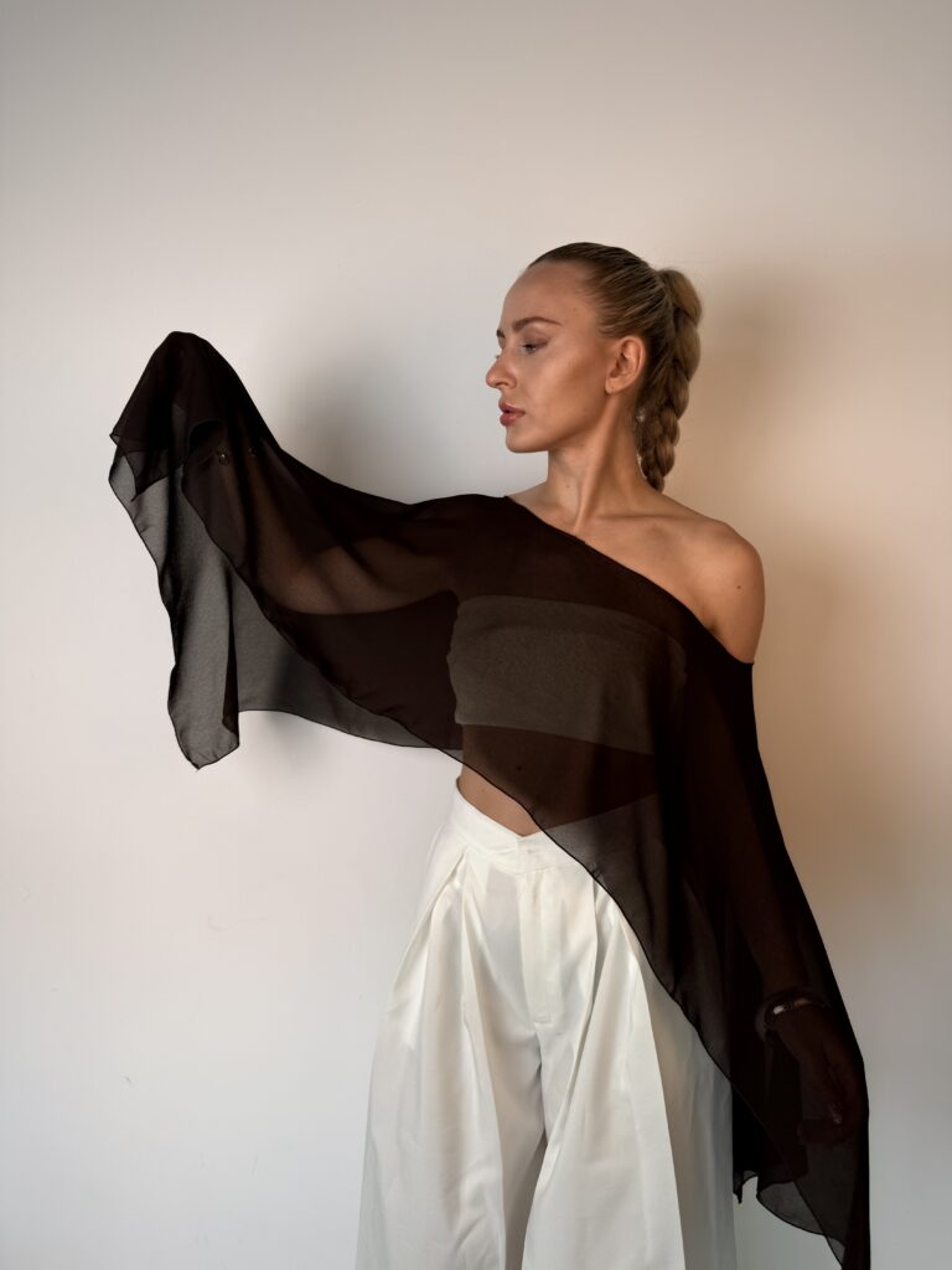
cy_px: 635
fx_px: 880
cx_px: 476
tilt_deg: -2.7
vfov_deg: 71.6
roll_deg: -0.9
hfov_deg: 56.8
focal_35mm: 24
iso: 80
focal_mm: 6.76
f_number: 1.78
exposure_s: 1/689
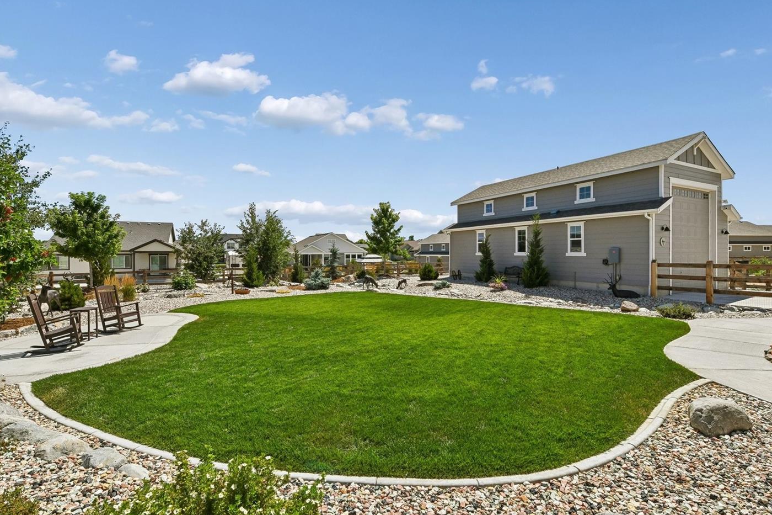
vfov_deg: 73.7
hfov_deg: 96.7
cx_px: 384
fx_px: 343
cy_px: 256
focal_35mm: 16
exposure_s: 1/1600
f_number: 11
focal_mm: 14
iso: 400
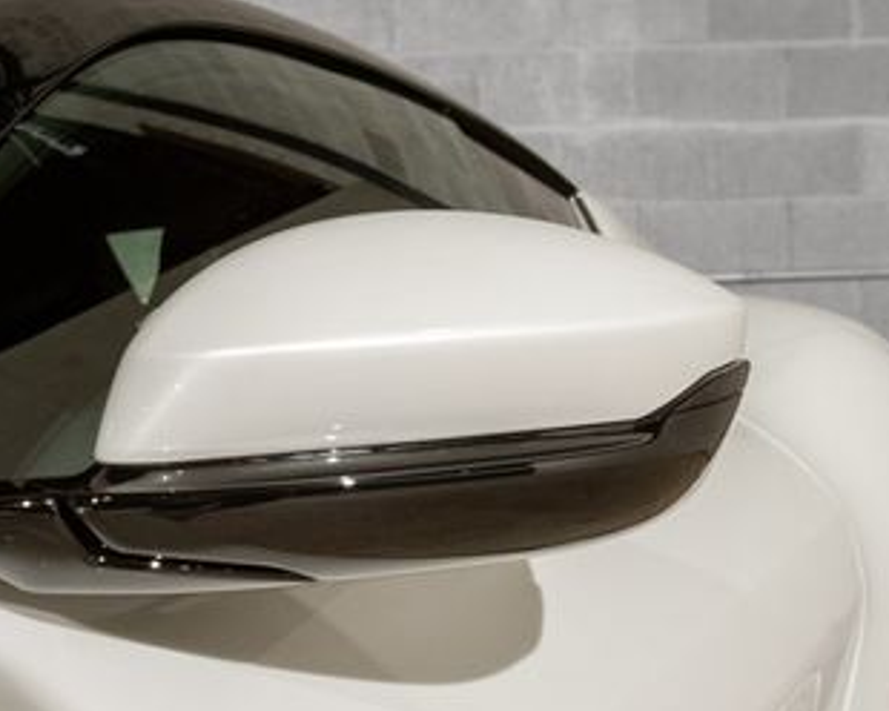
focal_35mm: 64
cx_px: 267
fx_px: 1684
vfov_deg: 23.8
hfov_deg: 29.3
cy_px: 377
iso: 640
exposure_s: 1/160
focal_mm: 33
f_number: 8
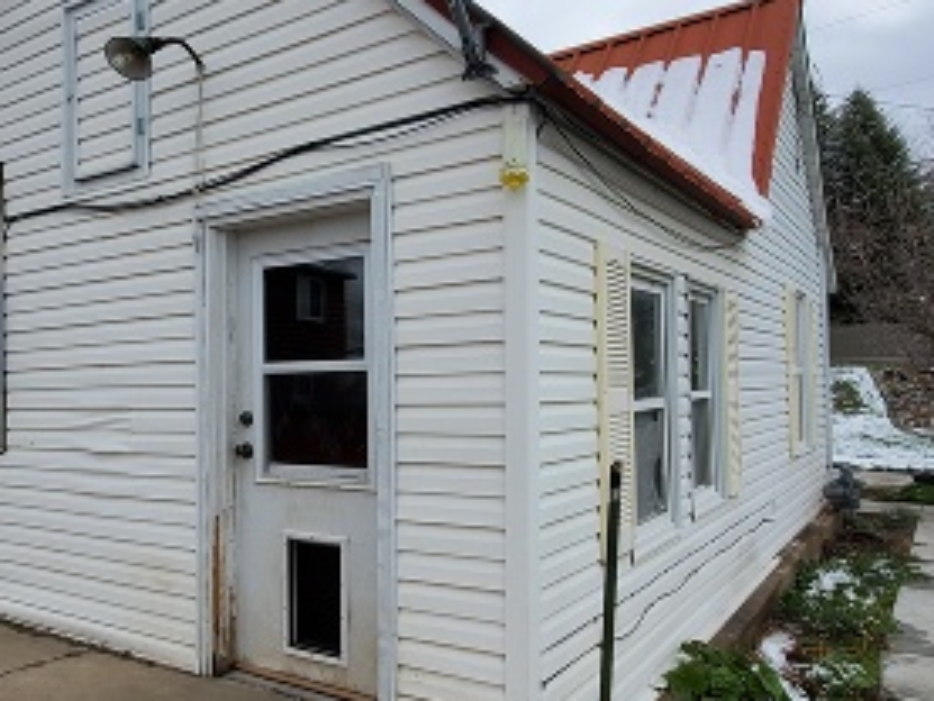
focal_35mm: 30
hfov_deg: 57.6
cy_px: 364
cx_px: 263
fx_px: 810
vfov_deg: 46.8
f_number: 2.2
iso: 50
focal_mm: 1.8
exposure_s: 1/1774
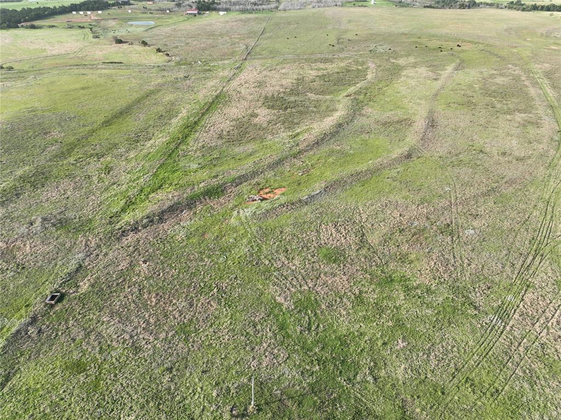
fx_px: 389
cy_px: 210
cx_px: 280
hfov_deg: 71.6
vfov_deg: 56.7
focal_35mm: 24
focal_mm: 12.29
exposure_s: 1/400
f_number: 2.8
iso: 100
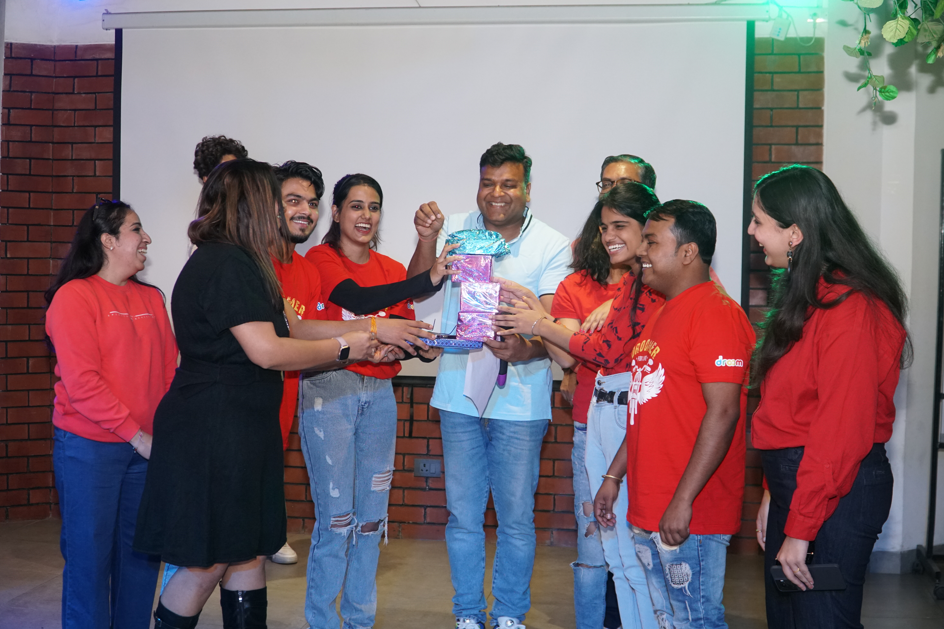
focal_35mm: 49
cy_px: 311
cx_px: 476
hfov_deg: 40.3
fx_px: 1285
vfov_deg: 27.5
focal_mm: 32
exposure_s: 1/125
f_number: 4
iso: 1250
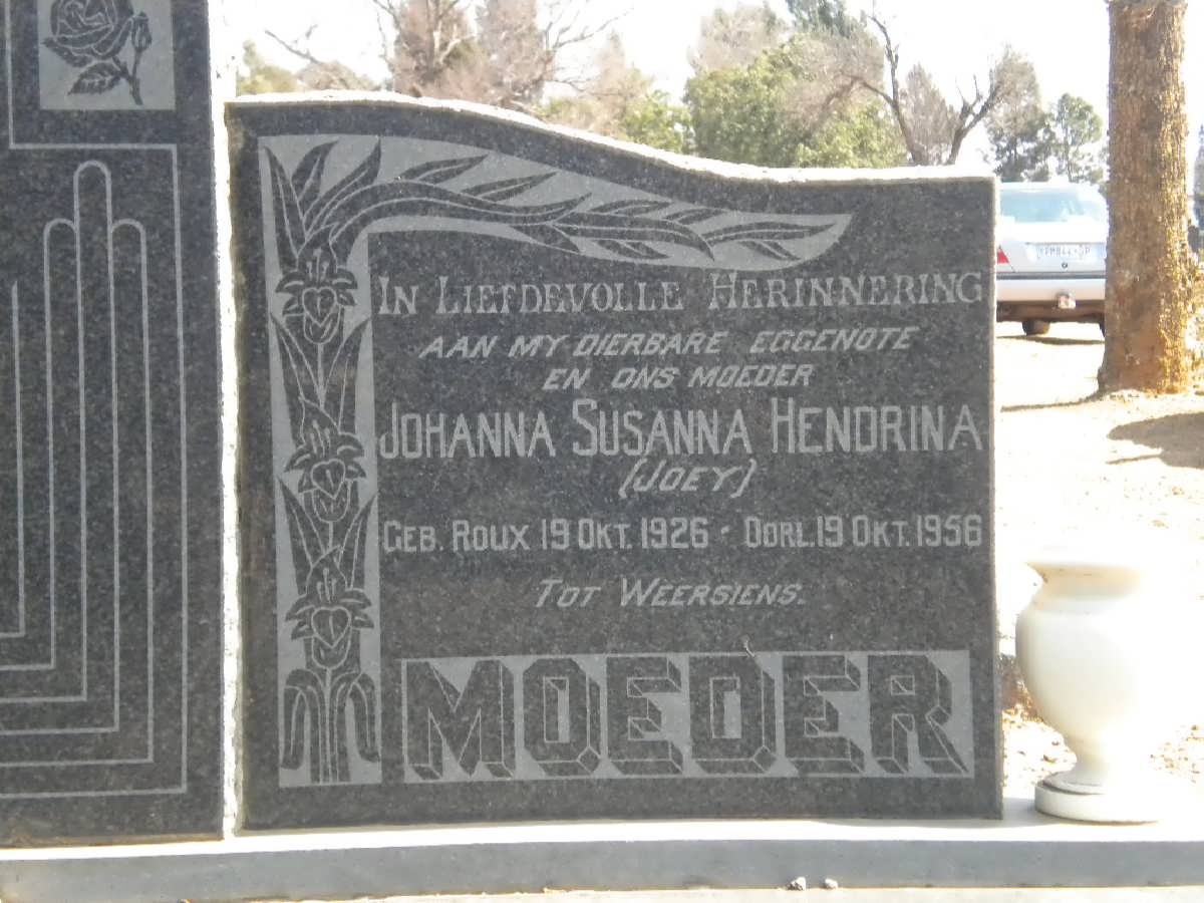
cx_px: 602
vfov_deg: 18.7
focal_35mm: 79
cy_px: 452
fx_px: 2748
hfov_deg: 24.7
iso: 400
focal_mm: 14.3
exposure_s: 1/527
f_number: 5.1
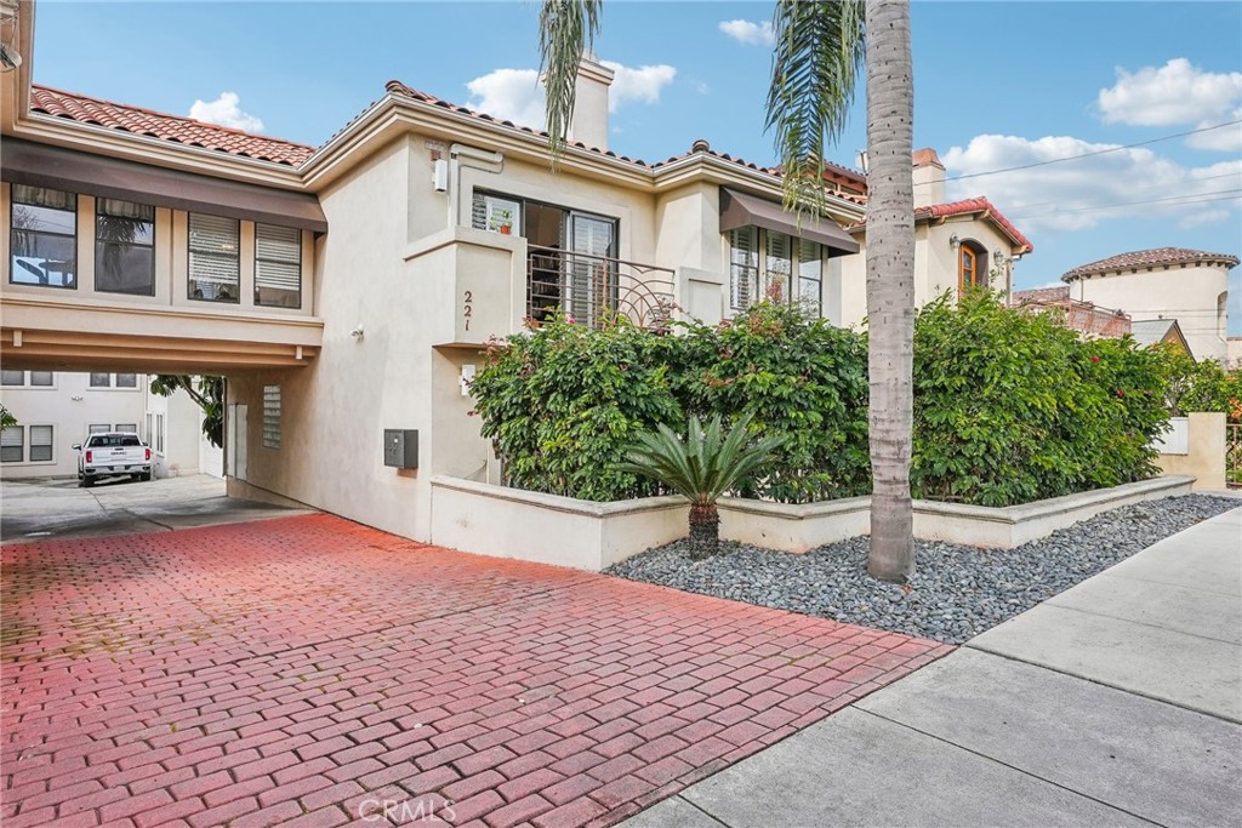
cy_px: 414
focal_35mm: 20
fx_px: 690
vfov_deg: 61.9
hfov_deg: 84.0
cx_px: 621
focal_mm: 20
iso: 400
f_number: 8
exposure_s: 1/250
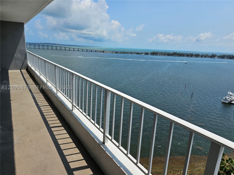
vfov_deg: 58.9
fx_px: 155
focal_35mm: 23
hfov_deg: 73.9
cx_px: 117
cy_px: 88
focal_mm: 6.3
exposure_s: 1/1542
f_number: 1.7
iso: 10
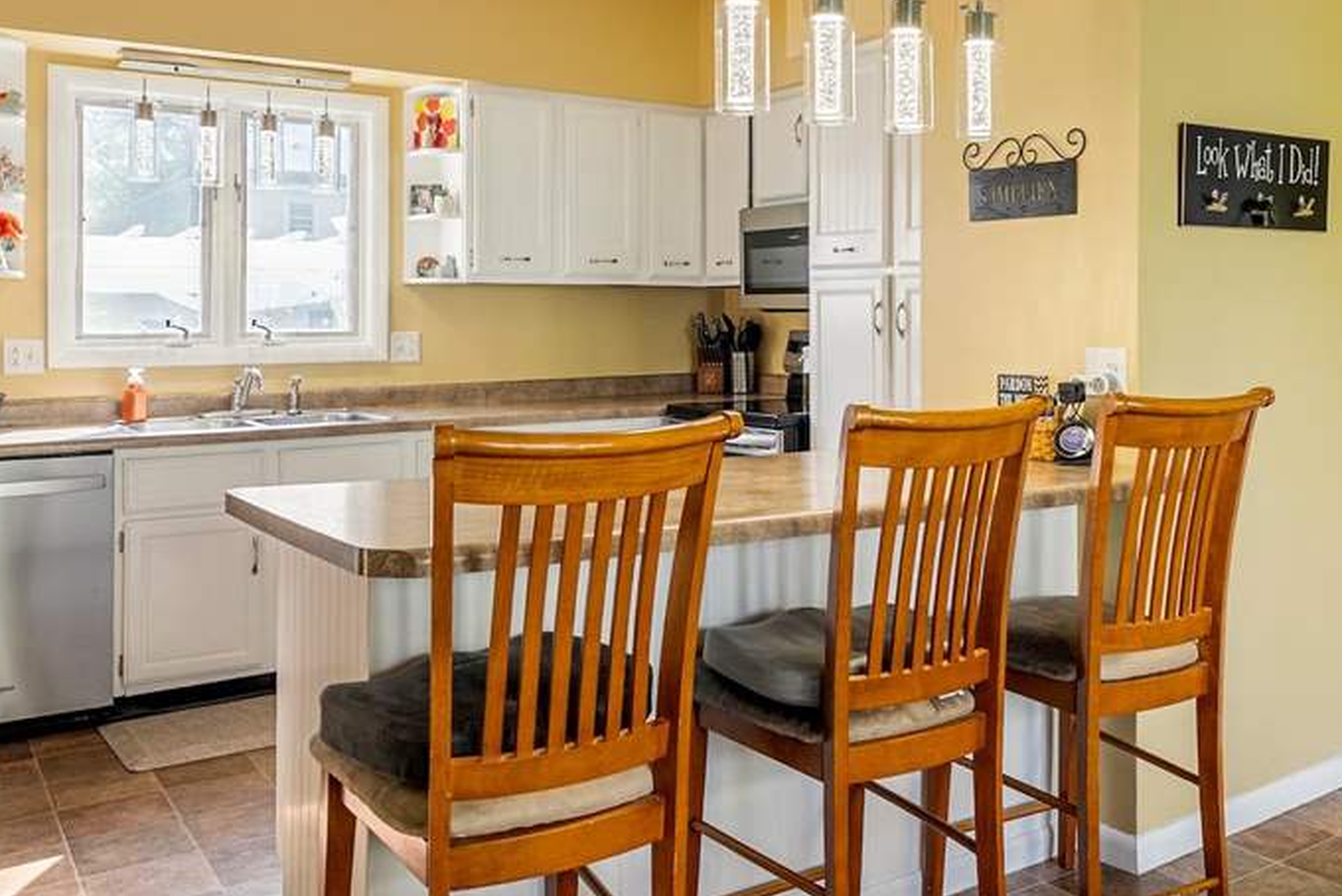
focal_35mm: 34
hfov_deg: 56.1
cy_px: 323
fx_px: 1249
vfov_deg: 39.1
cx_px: 801
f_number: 7.1
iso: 100
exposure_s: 1/2
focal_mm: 17.8
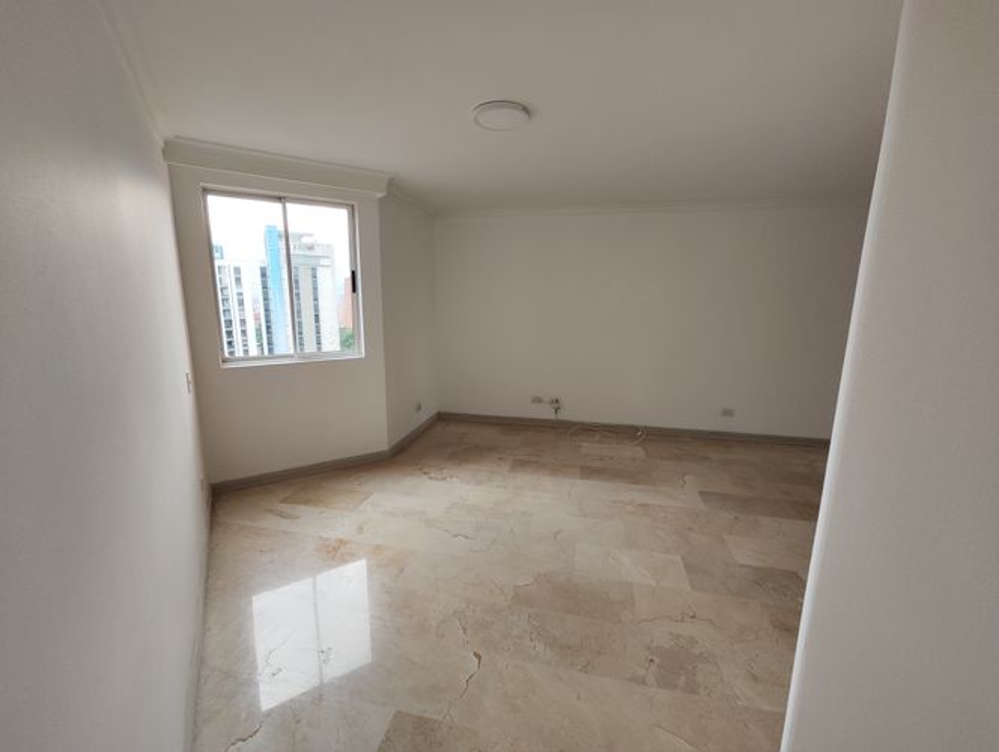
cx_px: 500
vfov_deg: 85.8
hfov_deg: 102.0
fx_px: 405
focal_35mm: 14
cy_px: 376
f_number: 2.2
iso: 109
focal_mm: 2.16
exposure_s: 1/120
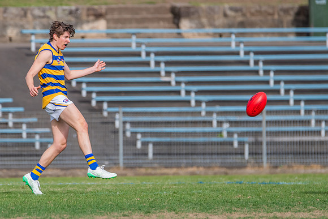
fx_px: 7609
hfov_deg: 2.5
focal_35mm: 835
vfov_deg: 1.6
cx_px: 136
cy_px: 123
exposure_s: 1/1600
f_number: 7.1
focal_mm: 550
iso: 800
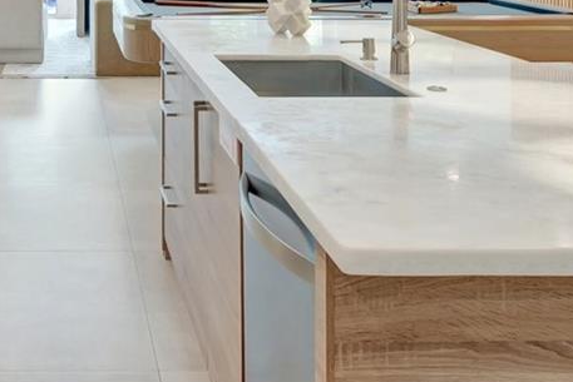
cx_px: 58
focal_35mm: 59
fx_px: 936
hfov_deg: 32.4
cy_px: -114
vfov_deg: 21.0
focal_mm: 16.8
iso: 400
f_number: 8
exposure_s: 1/5
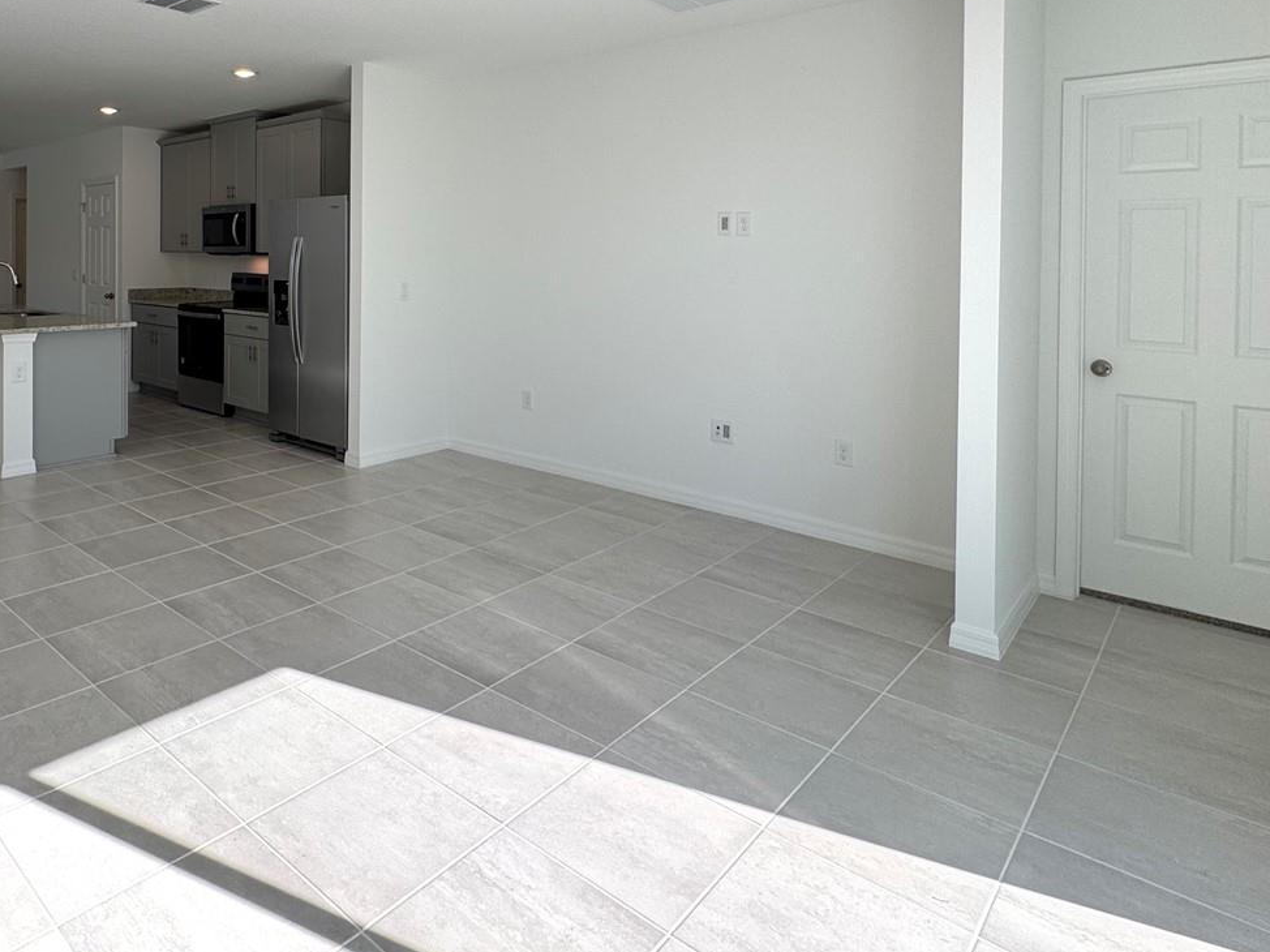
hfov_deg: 72.0
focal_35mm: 23
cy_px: 262
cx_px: 436
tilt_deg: -0.4
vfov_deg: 56.5
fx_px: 844
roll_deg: -0.5
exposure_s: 1/187
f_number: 2.2
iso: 40
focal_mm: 2.22
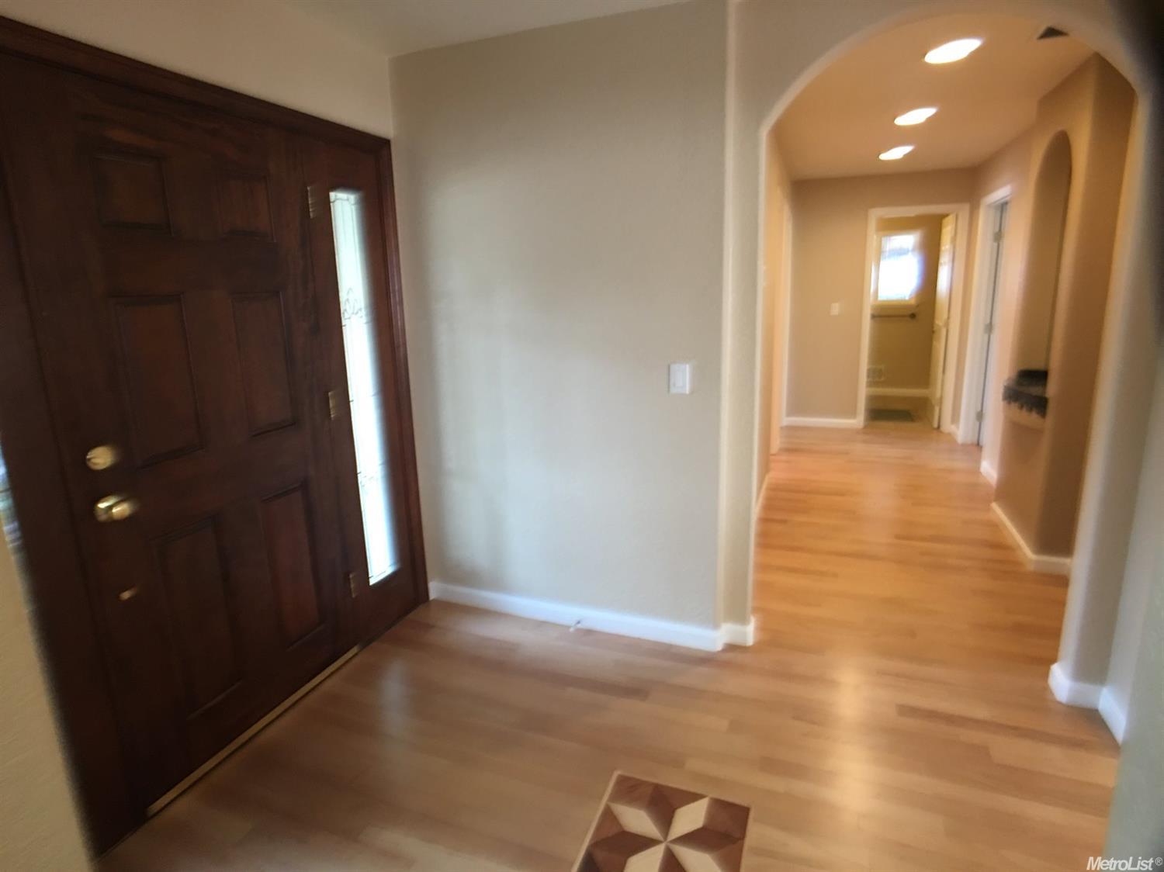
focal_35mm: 29
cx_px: 582
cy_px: 436
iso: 64
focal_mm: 4.15
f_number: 2.2
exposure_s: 1/15
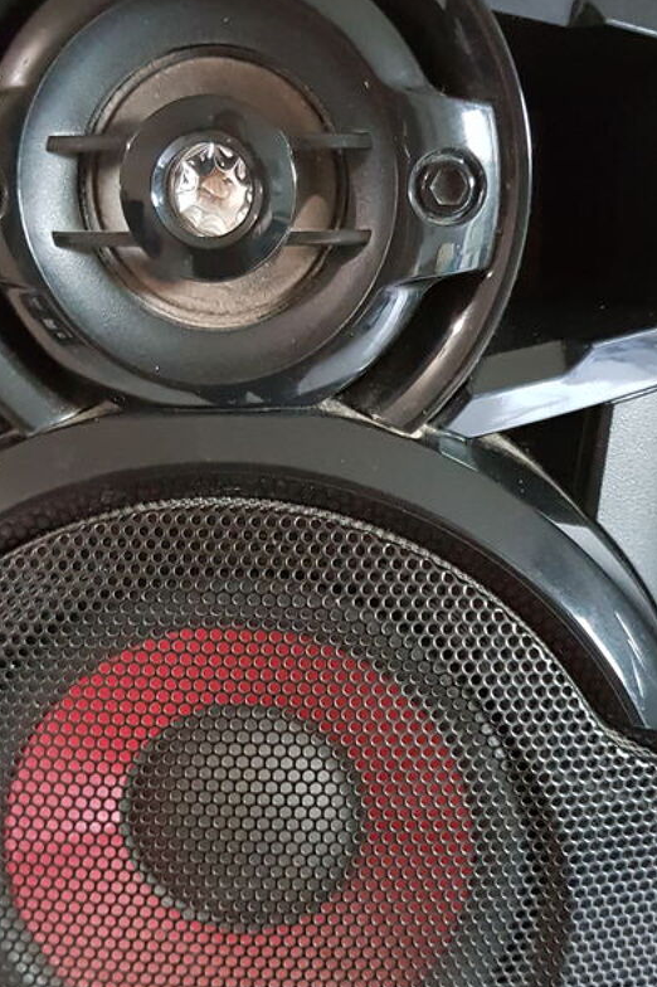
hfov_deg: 29.2
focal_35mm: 46
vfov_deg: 42.2
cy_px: 653
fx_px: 1260
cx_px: 286
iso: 640
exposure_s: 1/10
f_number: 1.7
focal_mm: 4.2
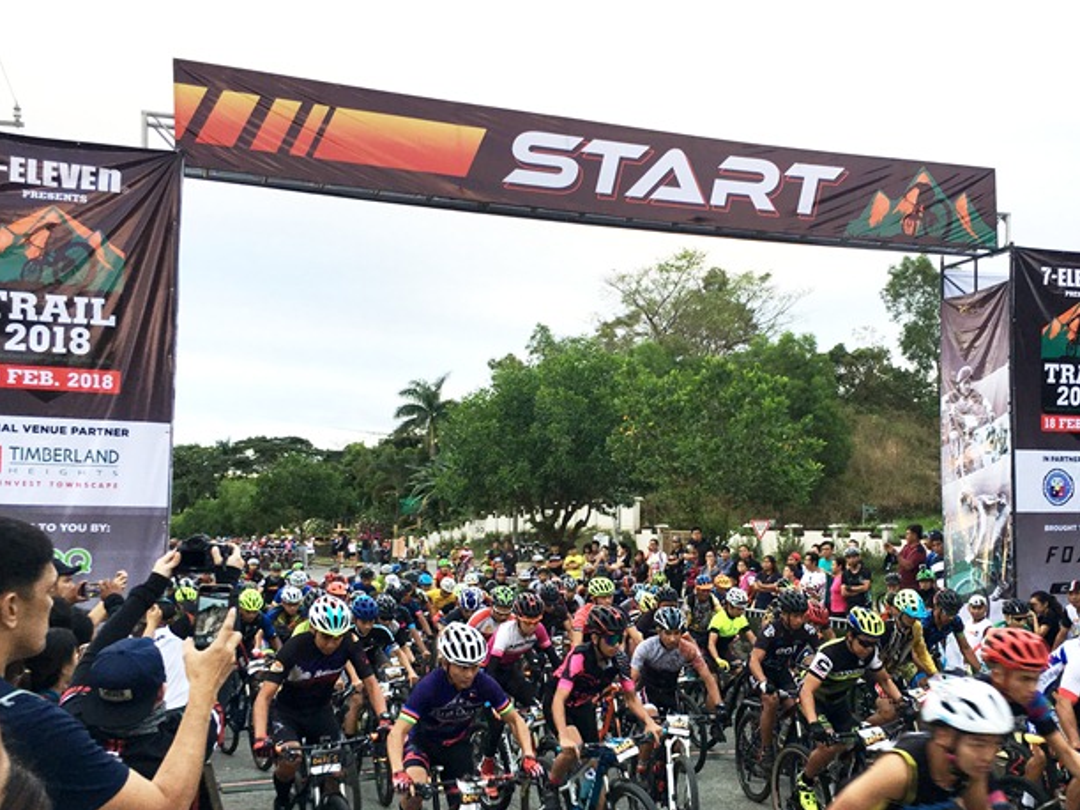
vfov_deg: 37.5
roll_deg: -0.9
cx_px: 649
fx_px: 1185
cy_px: 493
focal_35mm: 38
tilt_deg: +0.4
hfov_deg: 48.7
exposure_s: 1/120
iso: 40
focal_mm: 4.15
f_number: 2.2
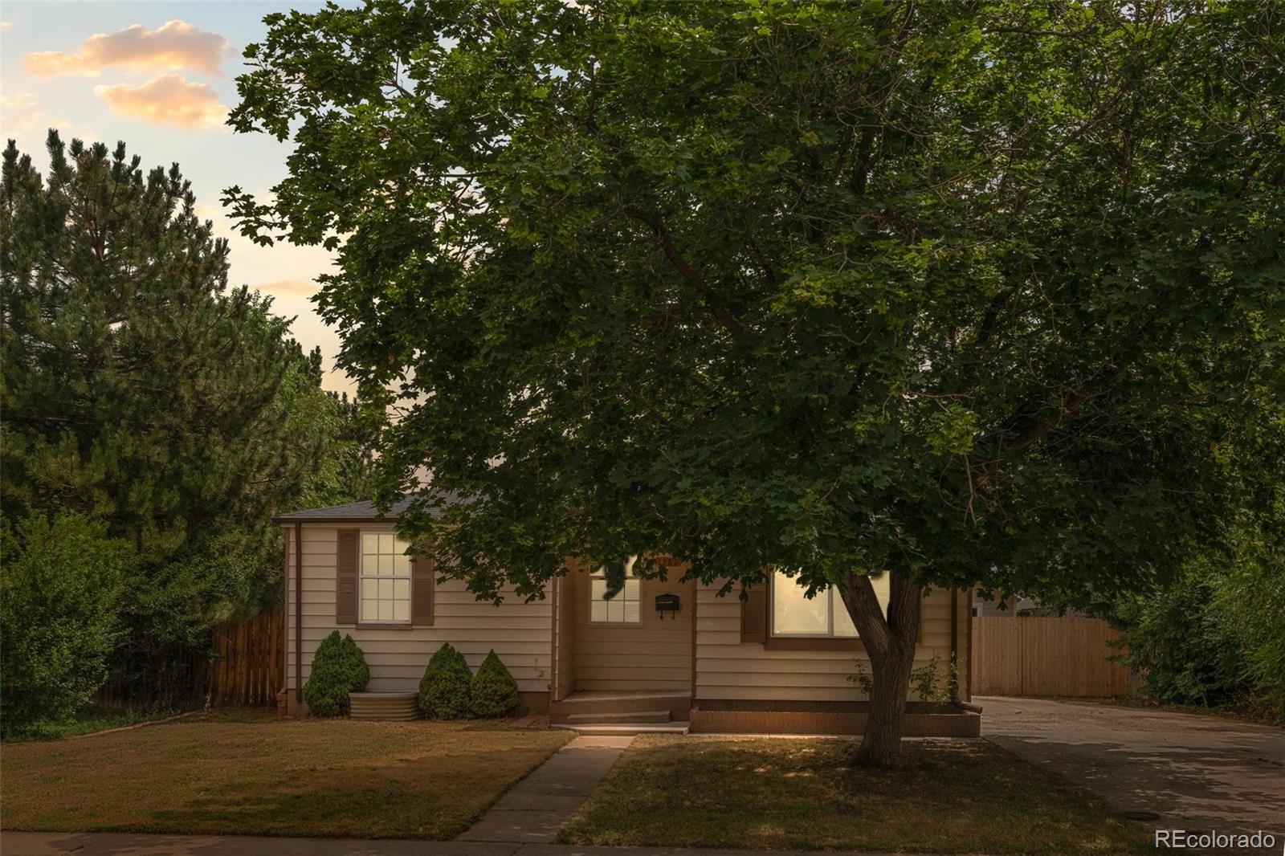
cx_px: 642
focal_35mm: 32
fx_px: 1142
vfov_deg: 41.1
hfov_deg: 58.7
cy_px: 428
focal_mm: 32
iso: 640
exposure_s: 1/2500
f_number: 11
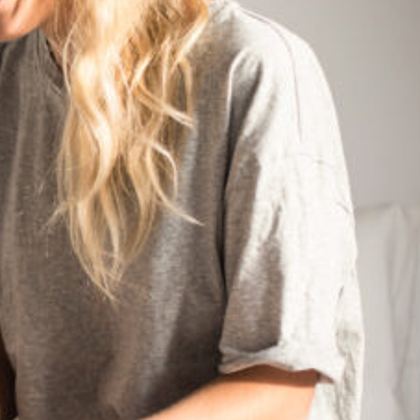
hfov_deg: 12.7
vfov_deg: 13.3
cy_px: 217
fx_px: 1798
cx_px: -207
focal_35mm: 131
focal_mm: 50
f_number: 2.2
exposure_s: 1/320
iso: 320
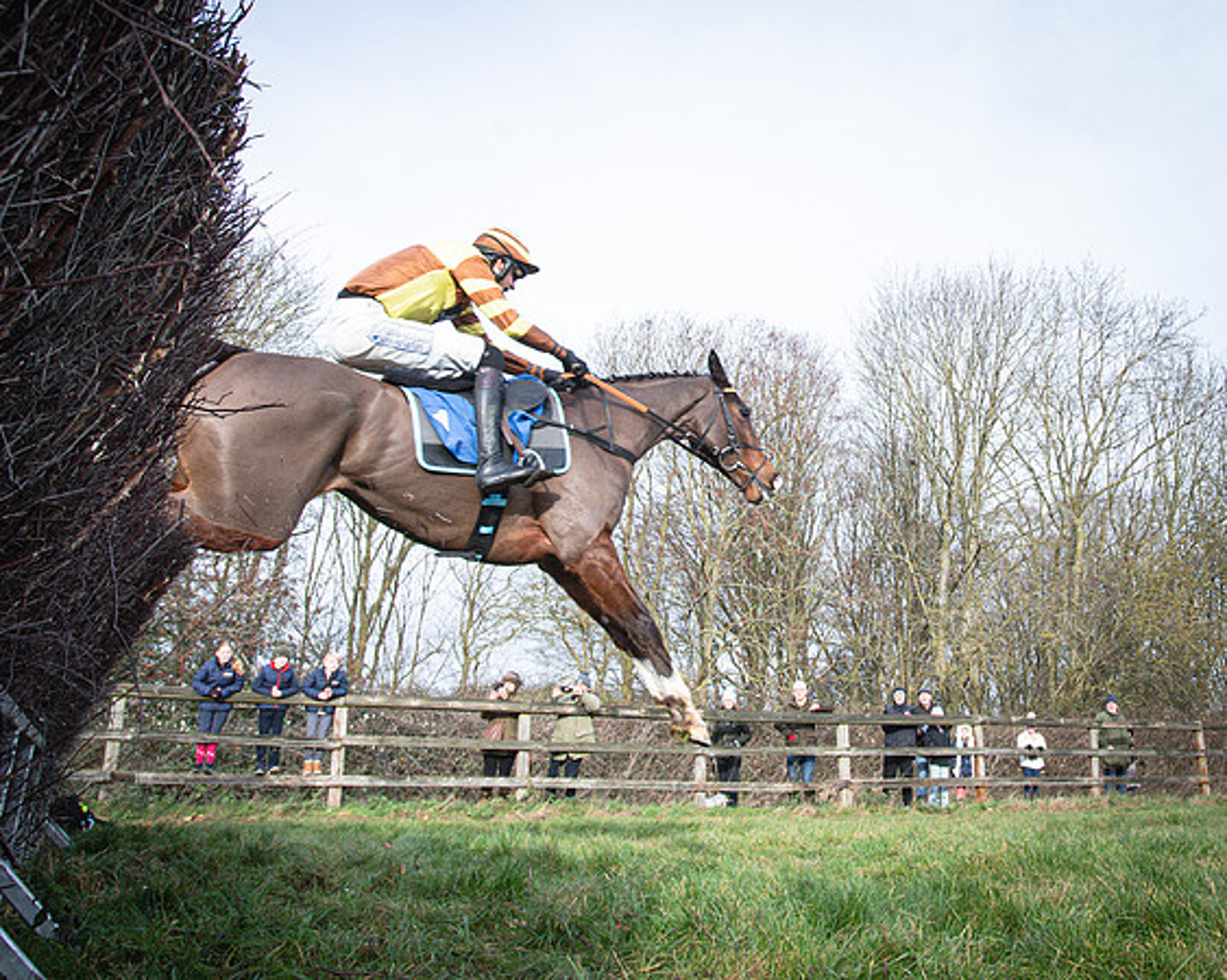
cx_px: 847
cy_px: 352
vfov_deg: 43.8
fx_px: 1206
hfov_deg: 52.6
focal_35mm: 33
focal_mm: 19
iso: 2000
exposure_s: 1/1250
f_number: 8
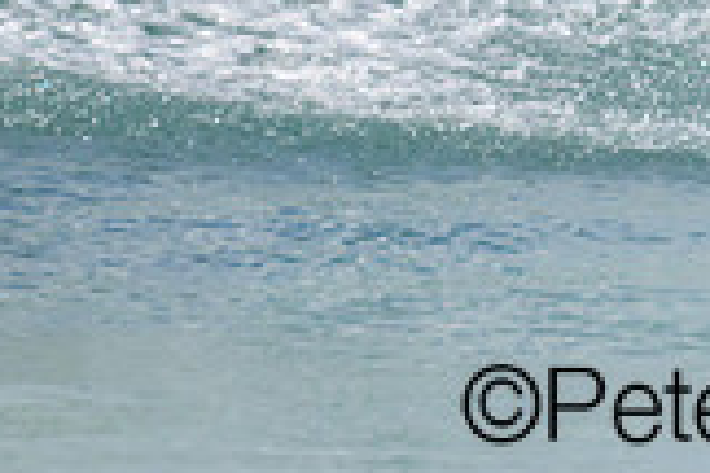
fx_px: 53916
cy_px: -453
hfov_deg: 0.8
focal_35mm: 2734
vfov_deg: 0.5
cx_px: 996
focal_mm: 660
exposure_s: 1/2000
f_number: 11
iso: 720
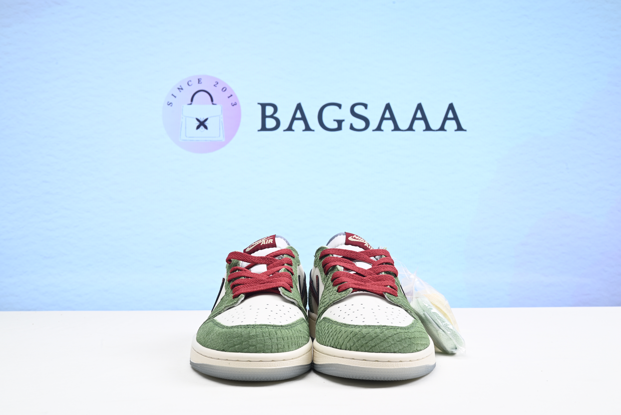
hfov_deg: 46.4
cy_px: 208
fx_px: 725
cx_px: 310
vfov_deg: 31.9
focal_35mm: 42
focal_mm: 42
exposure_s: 1/2
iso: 100
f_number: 16
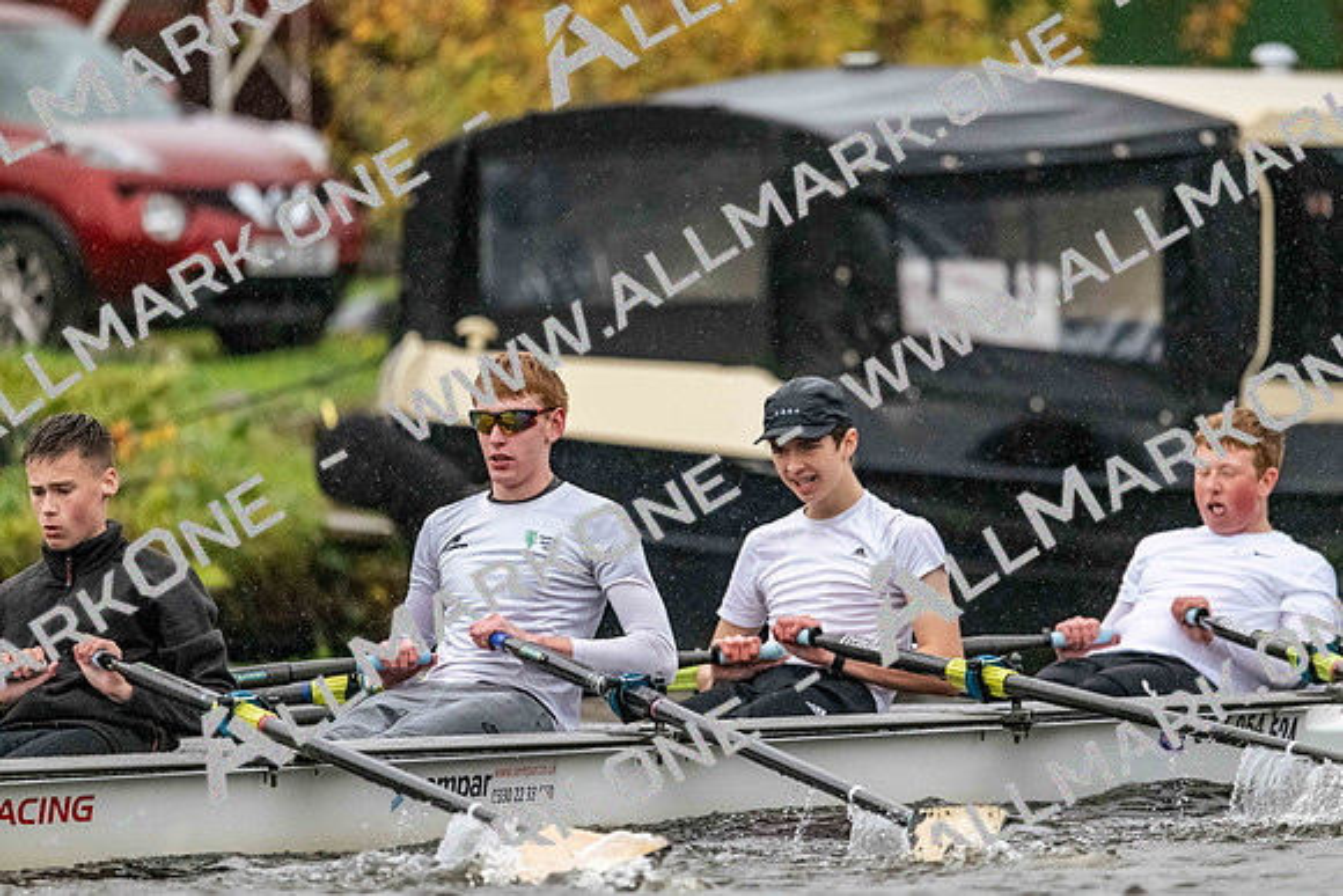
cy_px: 448
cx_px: 672
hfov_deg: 5.2
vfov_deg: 3.4
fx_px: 14925
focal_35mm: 400
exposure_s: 1/2000
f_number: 4.5
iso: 7200
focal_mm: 400
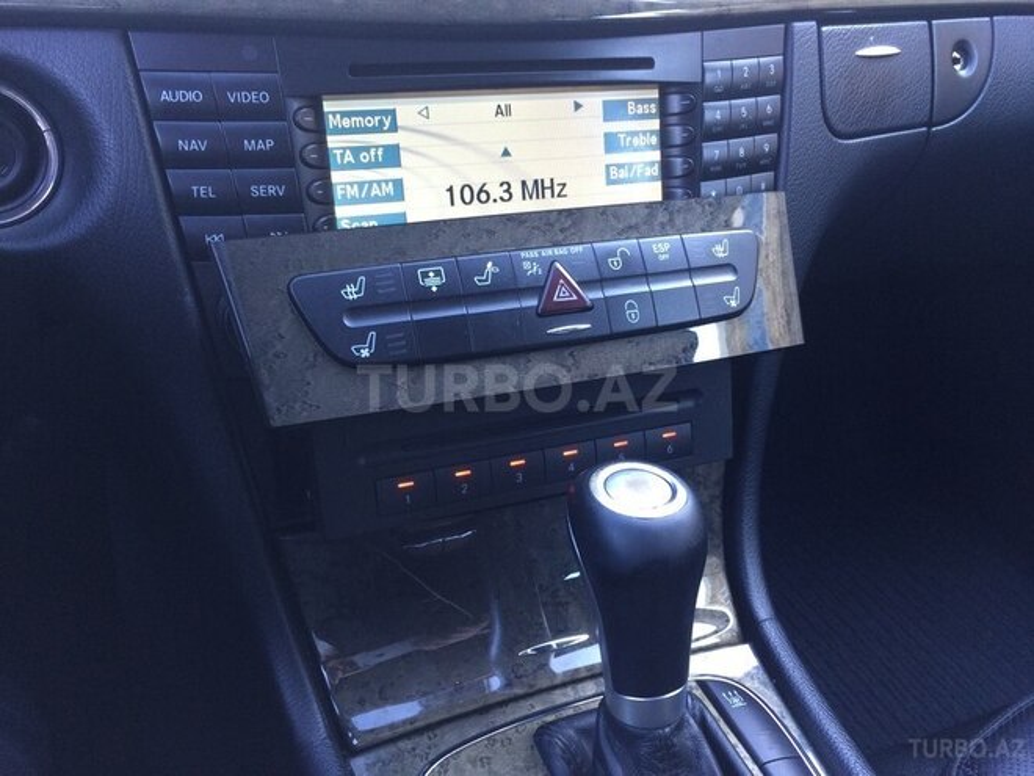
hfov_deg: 61.7
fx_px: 866
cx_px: 517
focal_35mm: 29
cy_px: 388
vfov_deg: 48.2
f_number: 2.2
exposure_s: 1/33
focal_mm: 4.15
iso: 80
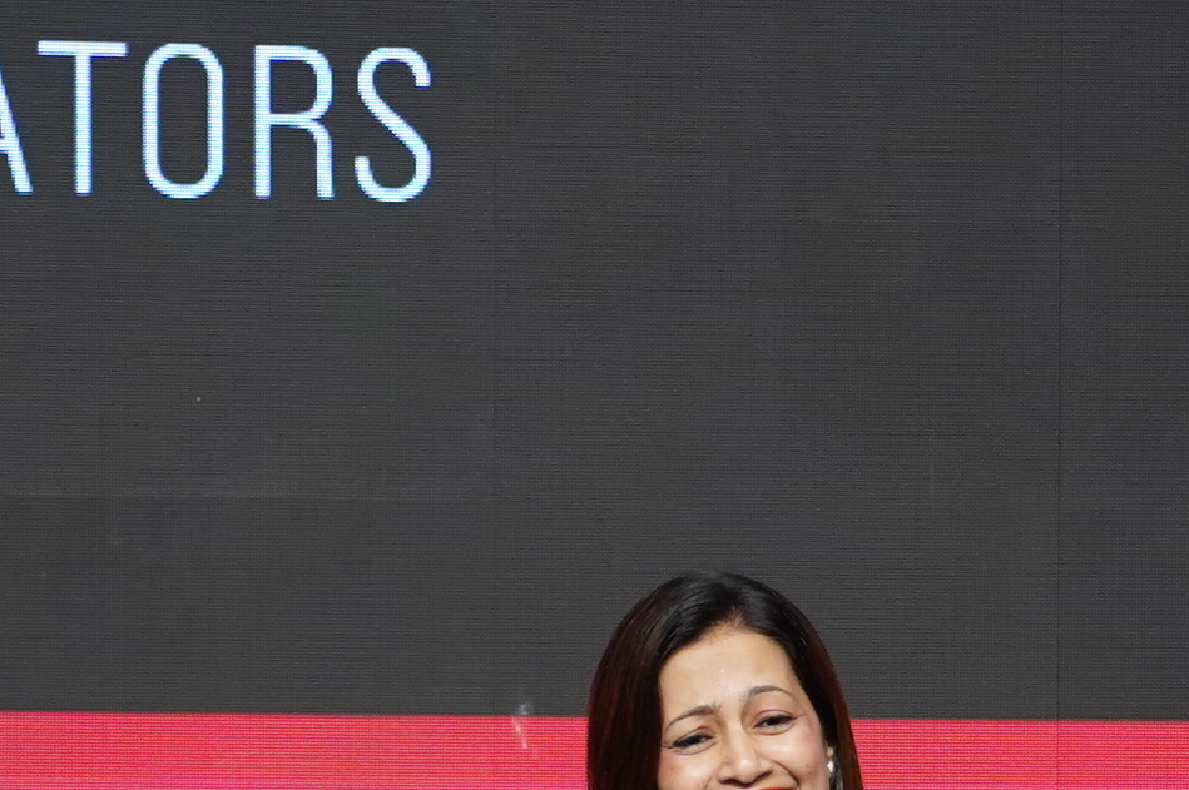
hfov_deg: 5.8
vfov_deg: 3.9
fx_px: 11714
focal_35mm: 355
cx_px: 1129
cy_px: 1023
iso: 1250
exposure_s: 1/200
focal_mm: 75
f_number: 3.5
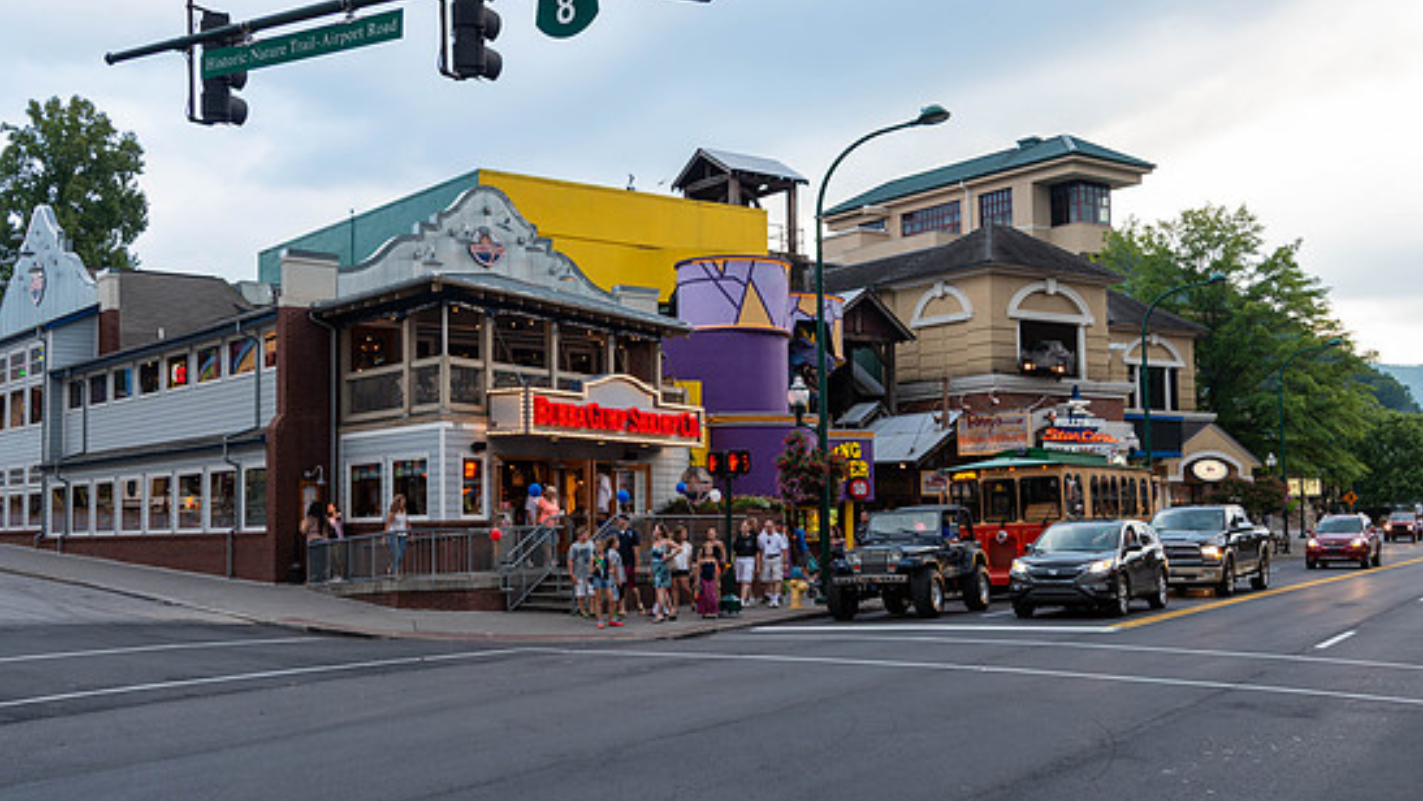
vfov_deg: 29.7
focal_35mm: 40
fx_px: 1510
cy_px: 428
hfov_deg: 50.5
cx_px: 682
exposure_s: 1/40
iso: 280
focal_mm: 36
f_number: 7.1
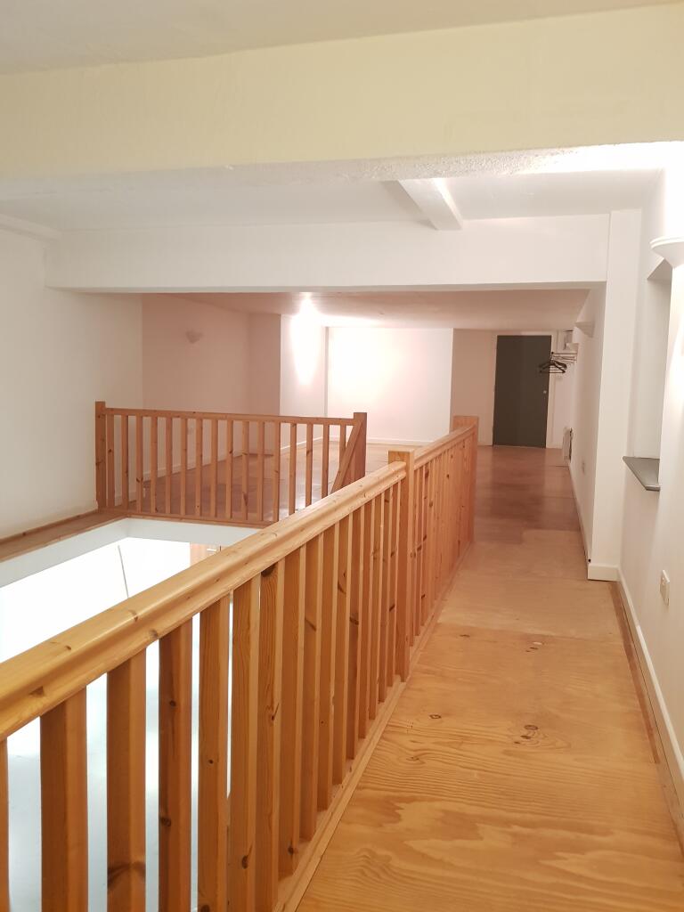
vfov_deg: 67.3
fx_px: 685
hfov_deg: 53.1
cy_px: 456
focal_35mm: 26
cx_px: 342
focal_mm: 4.2
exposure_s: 1/10
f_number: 1.7
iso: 320
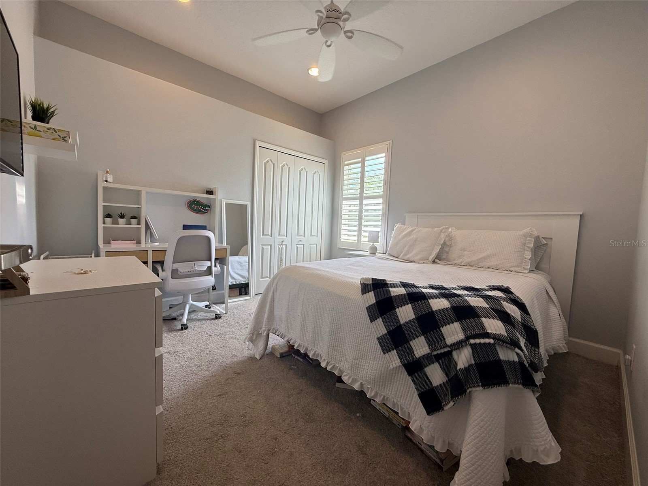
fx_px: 262
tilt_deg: -3.7
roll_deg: -2.3
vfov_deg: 85.7
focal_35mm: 14
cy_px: 243
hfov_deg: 102.1
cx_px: 324
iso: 64
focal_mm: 2.22
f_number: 2.2
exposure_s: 1/184
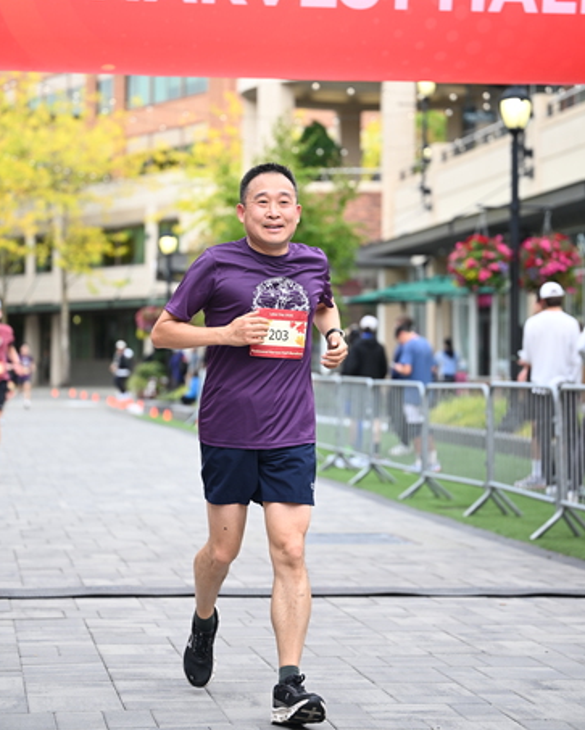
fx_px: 1946
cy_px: 308
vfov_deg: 21.2
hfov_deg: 17.1
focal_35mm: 90
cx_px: 291
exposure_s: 1/1250
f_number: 2.8
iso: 640
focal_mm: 79
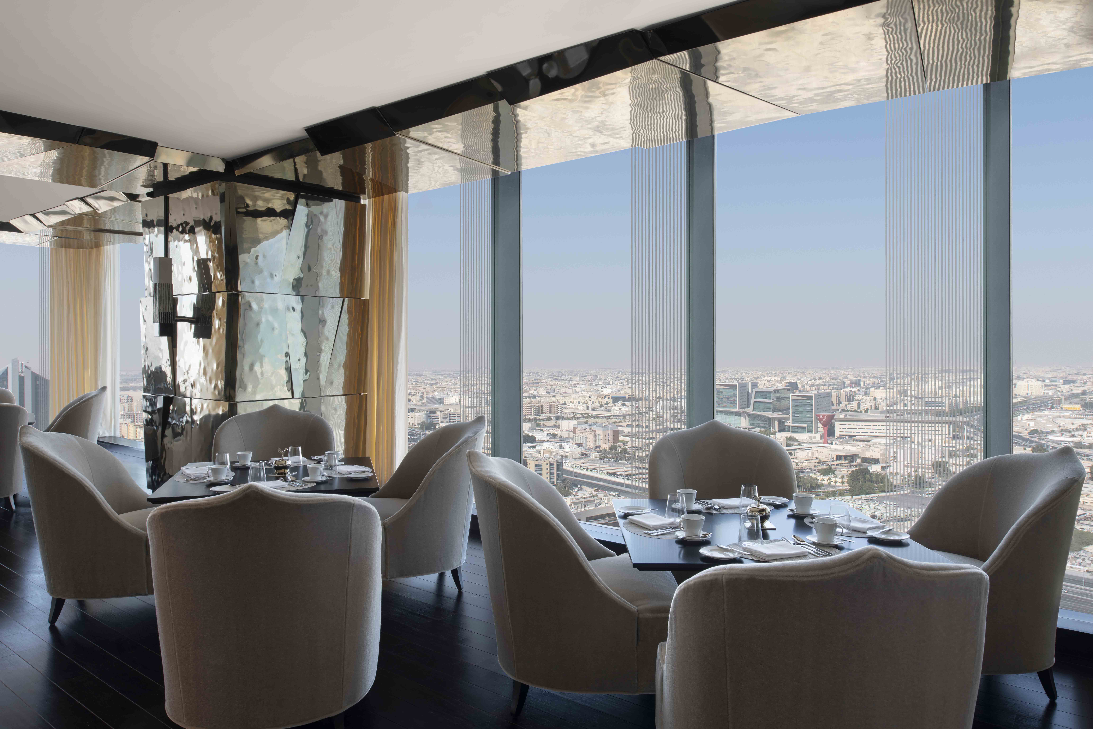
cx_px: 546
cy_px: 364
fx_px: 729
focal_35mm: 24
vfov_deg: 53.1
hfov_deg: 73.7
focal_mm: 24
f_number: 11
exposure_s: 1/1.67
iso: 31
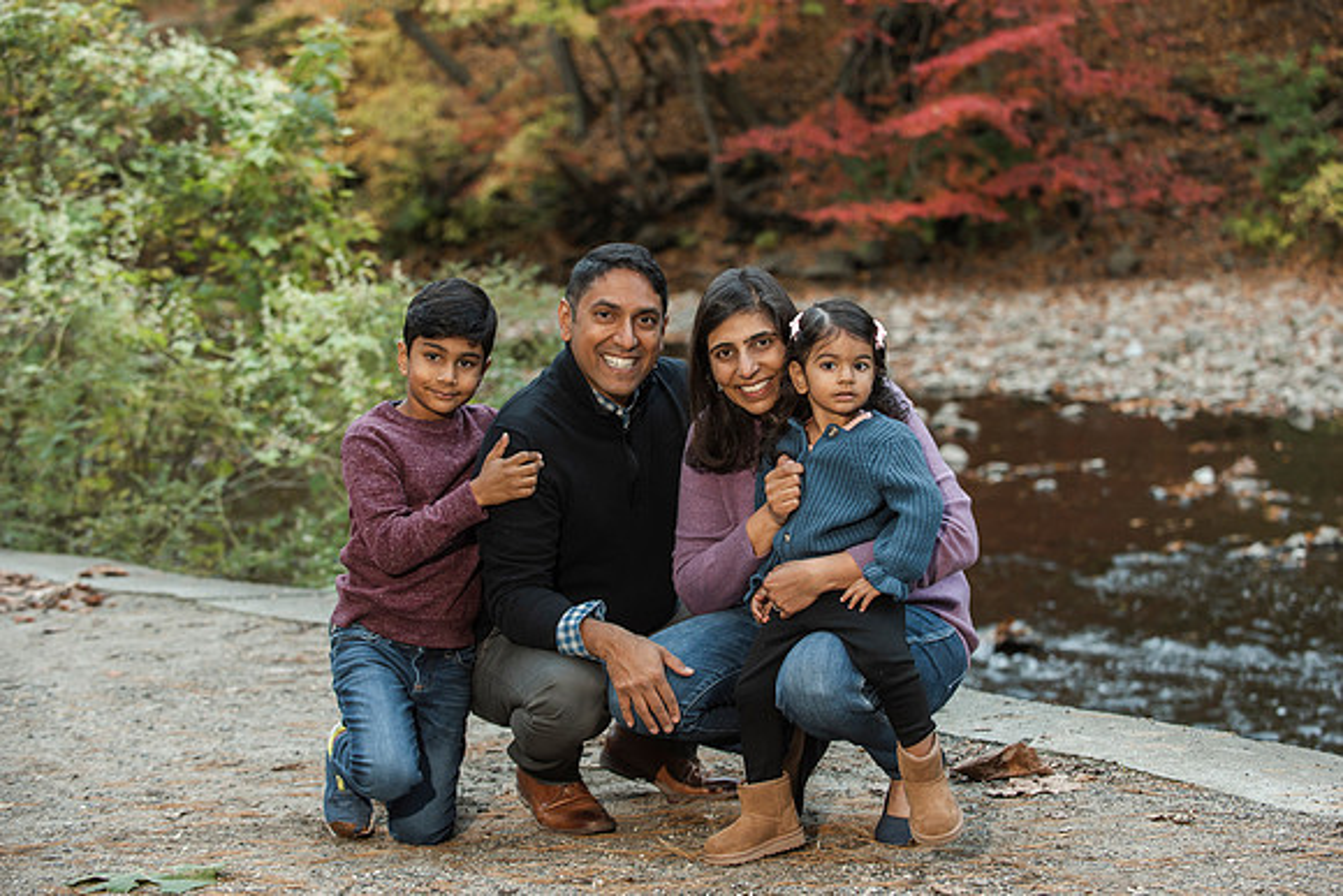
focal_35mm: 82
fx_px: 3070
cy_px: 423
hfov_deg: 24.7
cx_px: 708
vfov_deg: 16.6
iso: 640
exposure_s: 1/125
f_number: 4
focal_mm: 78
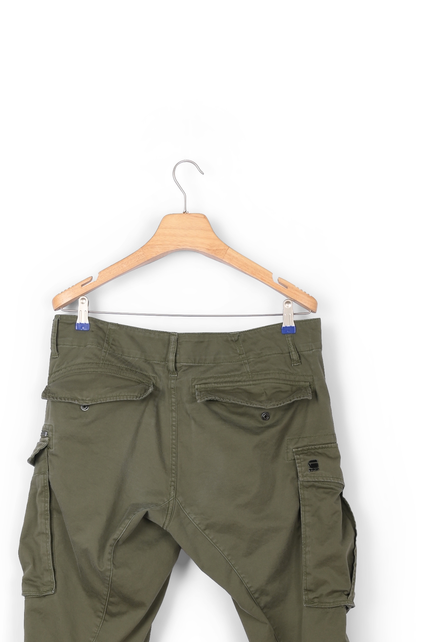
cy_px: 661
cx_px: 185
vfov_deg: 23.3
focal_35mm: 83
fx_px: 1480
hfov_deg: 16.5
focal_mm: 38
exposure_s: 1/200
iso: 100
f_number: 11
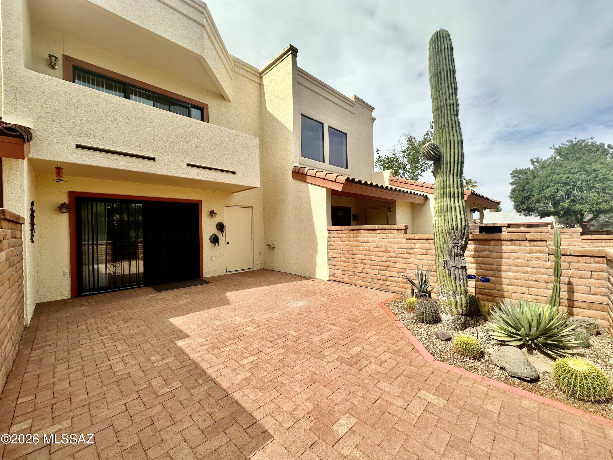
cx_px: 306
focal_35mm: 14
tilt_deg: +0.6
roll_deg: +0.7
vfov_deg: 85.7
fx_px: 248
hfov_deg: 102.1
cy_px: 230
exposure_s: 1/1595
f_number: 2.2
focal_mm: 2.22
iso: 50
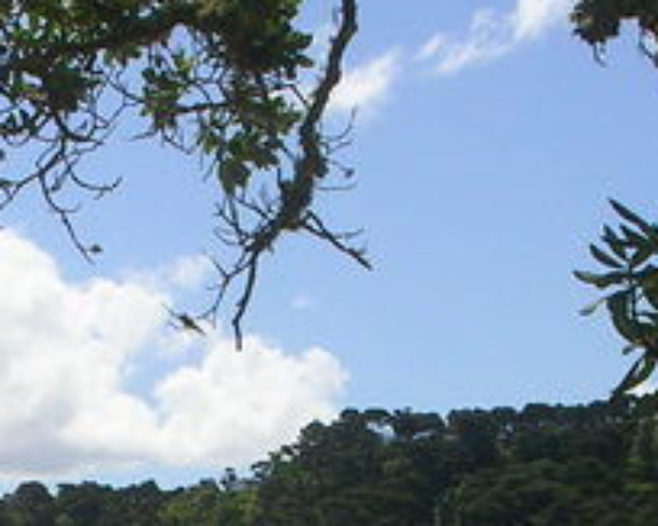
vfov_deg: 7.1
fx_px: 4165
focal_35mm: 214
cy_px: 729
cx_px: 155
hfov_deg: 9.0
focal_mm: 8.5
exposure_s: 1/407
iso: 50
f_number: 6.6
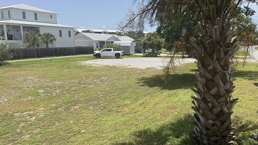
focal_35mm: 30
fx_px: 205
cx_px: 142
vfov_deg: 38.8
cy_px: 88
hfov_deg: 64.1
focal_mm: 6.76
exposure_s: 1/3759
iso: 80
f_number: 1.78
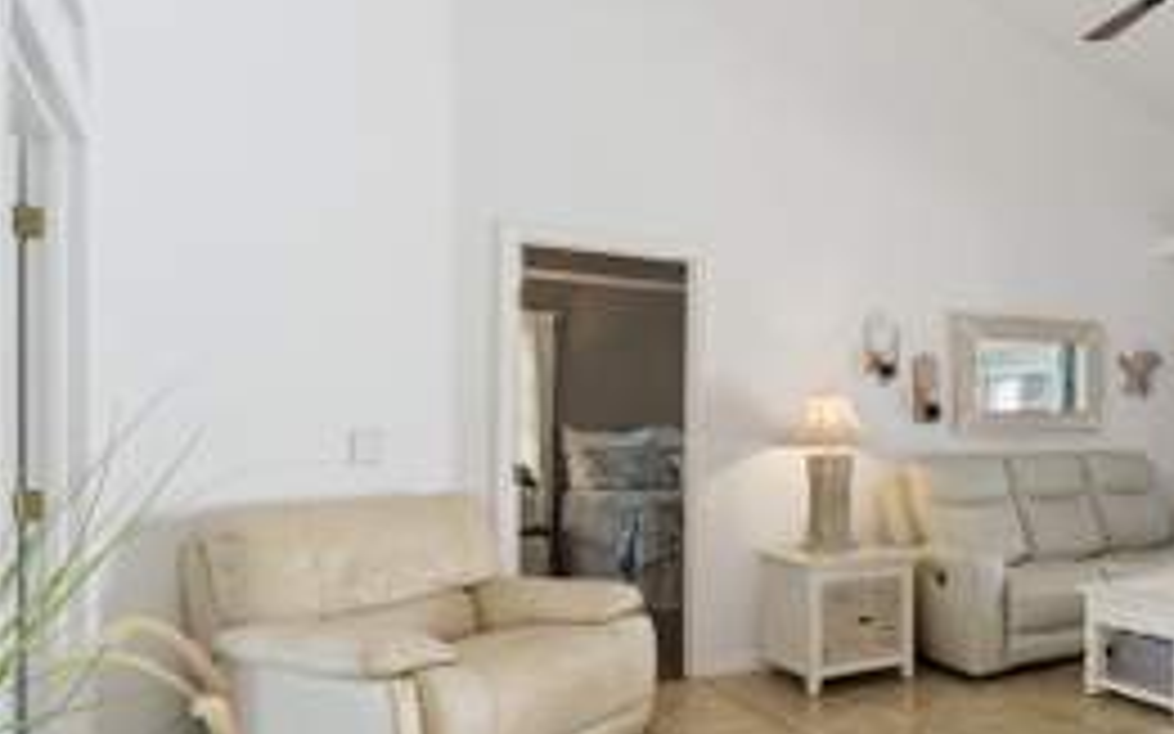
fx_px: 960
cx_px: 1075
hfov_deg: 54.1
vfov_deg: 41.7
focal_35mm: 30
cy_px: 421
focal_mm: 16
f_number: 9
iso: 400
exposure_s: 1/80
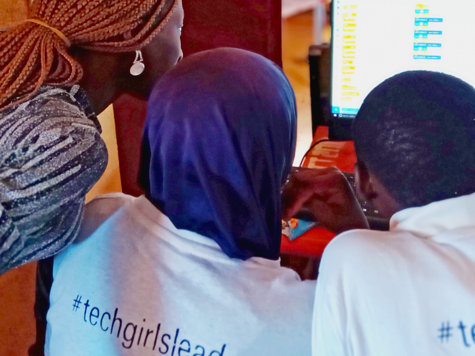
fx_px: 782
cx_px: 196
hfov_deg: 33.7
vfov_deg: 25.2
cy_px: 62
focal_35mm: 57
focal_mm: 3.42
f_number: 2.8
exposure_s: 1/33.3
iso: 207
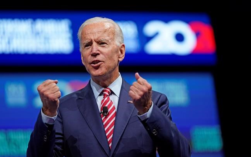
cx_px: 126
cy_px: 77
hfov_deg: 13.6
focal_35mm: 154
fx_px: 1053
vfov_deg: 8.5
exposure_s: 1/500
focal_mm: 150
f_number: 2.8
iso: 2500
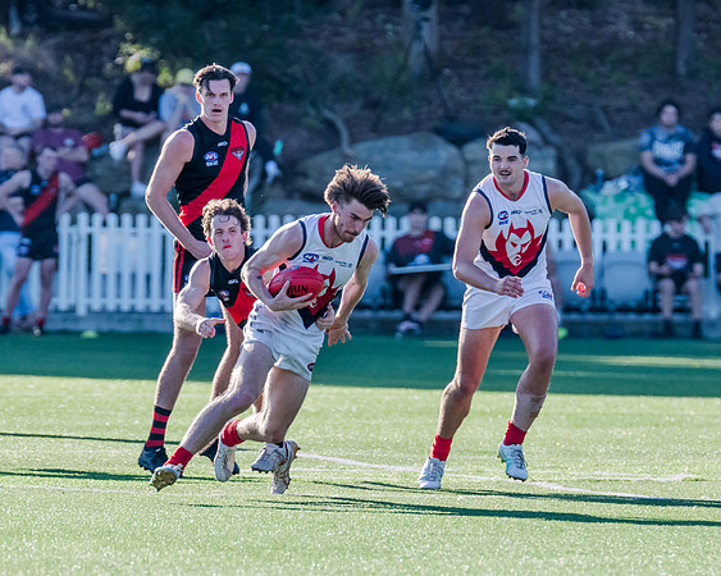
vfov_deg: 2.2
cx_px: 398
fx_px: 14933
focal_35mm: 700
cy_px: 296
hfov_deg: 2.8
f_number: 6.3
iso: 800
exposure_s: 1/1600
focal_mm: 420
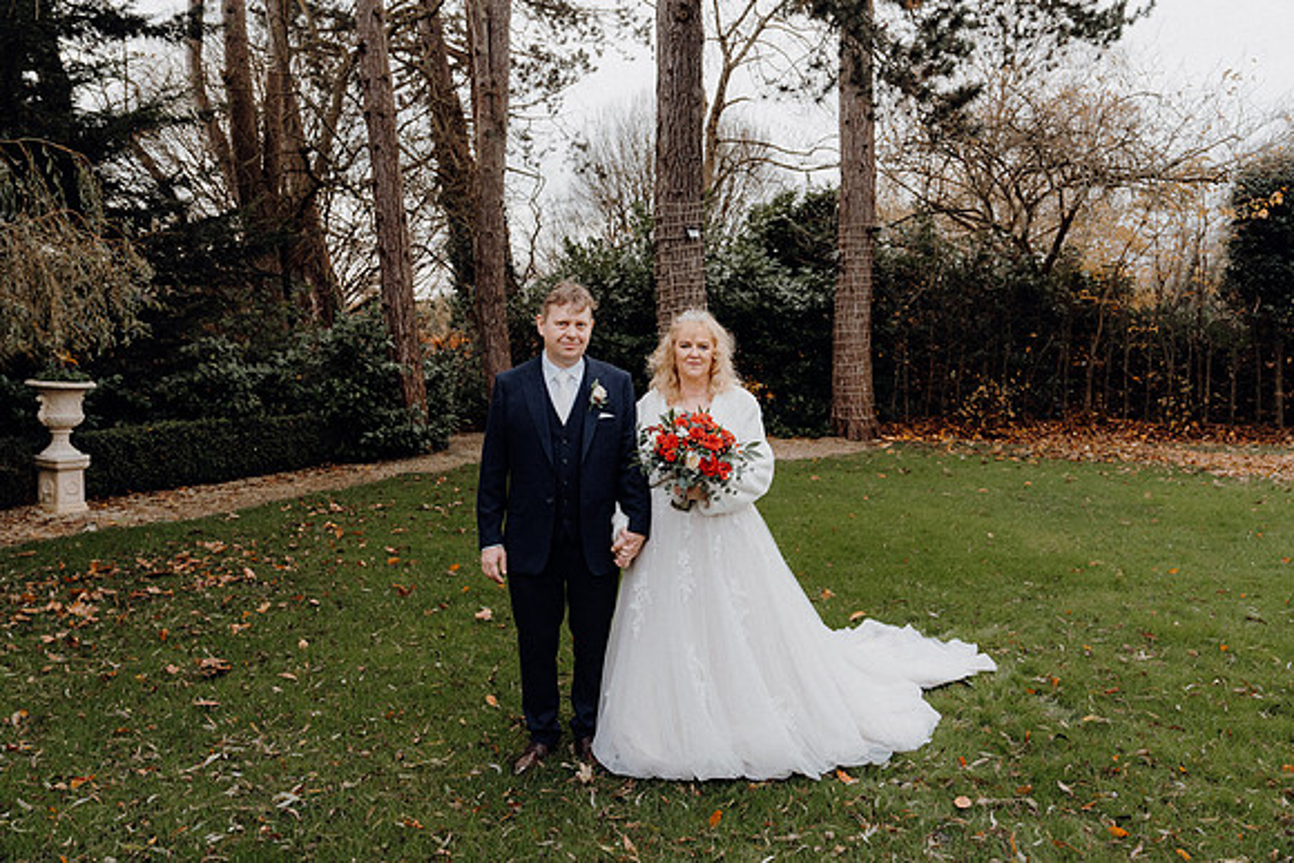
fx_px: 1043
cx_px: 647
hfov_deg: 63.6
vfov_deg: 45.0
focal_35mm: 29
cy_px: 432
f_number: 3.5
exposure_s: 1/250
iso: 2000
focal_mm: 29
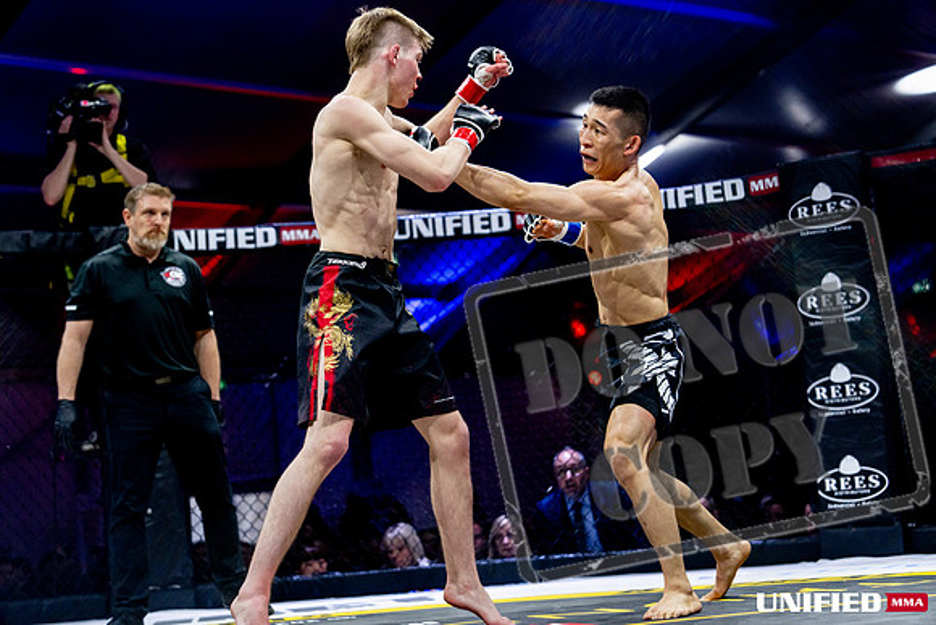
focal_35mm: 70
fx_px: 1820
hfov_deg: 28.8
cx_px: 468
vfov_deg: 19.5
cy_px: 312
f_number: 2.8
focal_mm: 70
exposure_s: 1/1250
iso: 3200
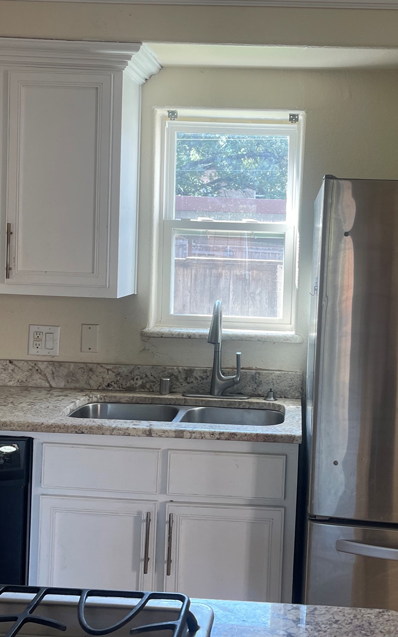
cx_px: 276
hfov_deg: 30.3
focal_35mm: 42
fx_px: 729
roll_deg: -3.0
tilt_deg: -2.9
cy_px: 279
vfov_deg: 47.1
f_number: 1.6
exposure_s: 1/120
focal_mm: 5.1
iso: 80
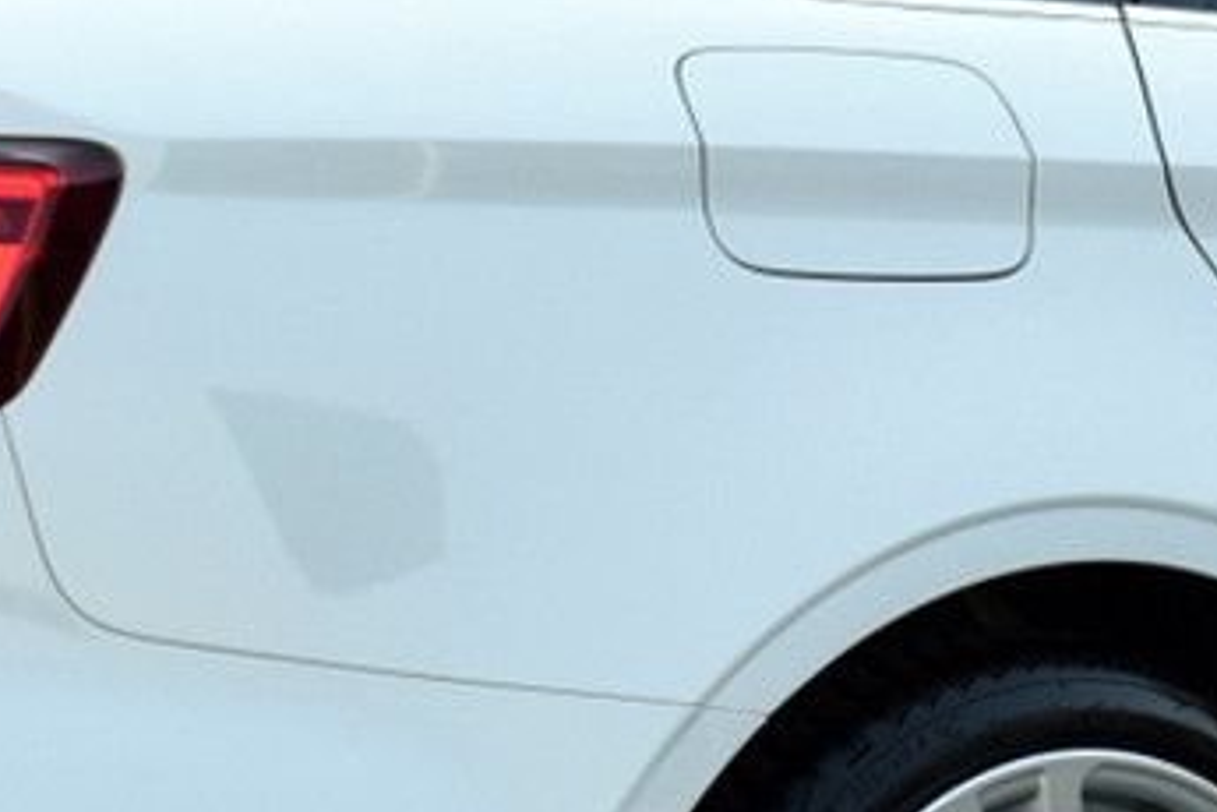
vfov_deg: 10.2
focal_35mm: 134
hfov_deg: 15.2
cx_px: 1002
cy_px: 263
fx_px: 4530
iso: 360
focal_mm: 22
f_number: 8
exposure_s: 1/250
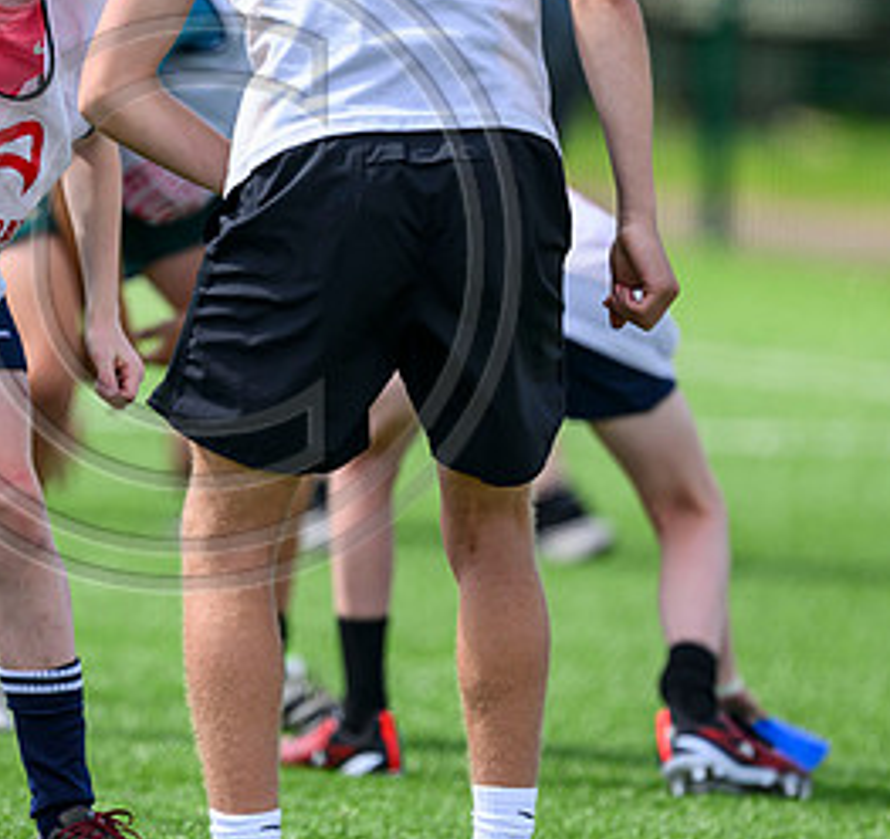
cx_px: 38
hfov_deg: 1.8
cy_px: 316
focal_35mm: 975
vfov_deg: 1.7
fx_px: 27564
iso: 250
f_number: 3.2
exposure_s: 1/1250
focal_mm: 400
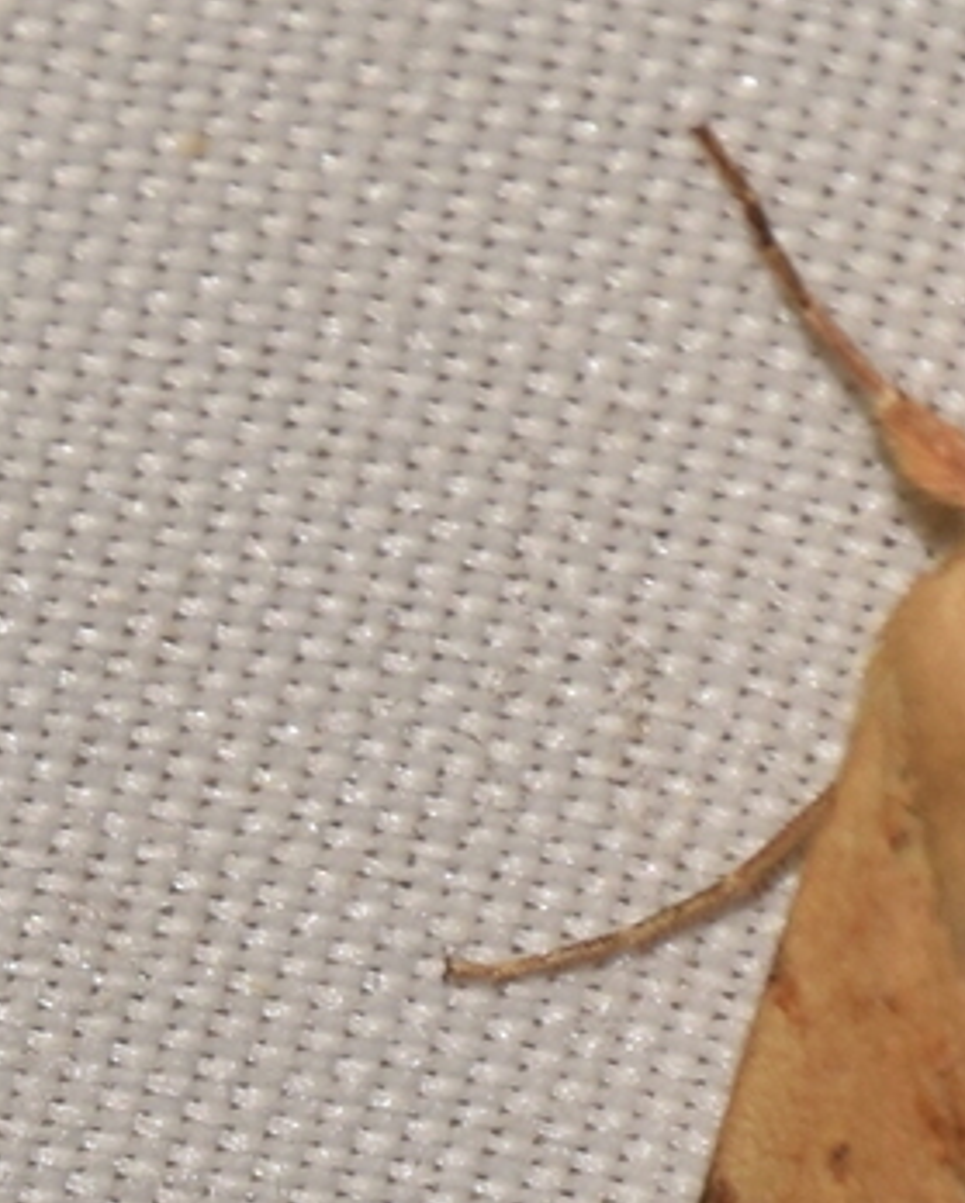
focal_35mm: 543
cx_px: 1103
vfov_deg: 3.6
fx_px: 19360
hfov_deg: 2.9
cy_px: 1082
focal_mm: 140
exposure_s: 1/160
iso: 125
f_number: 10
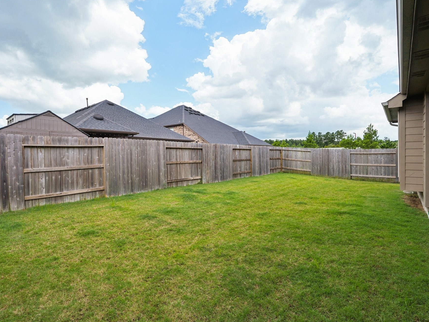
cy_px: 157
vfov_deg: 71.6
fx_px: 223
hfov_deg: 87.5
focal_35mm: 18
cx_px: 194
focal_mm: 16
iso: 100
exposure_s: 1/160
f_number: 8
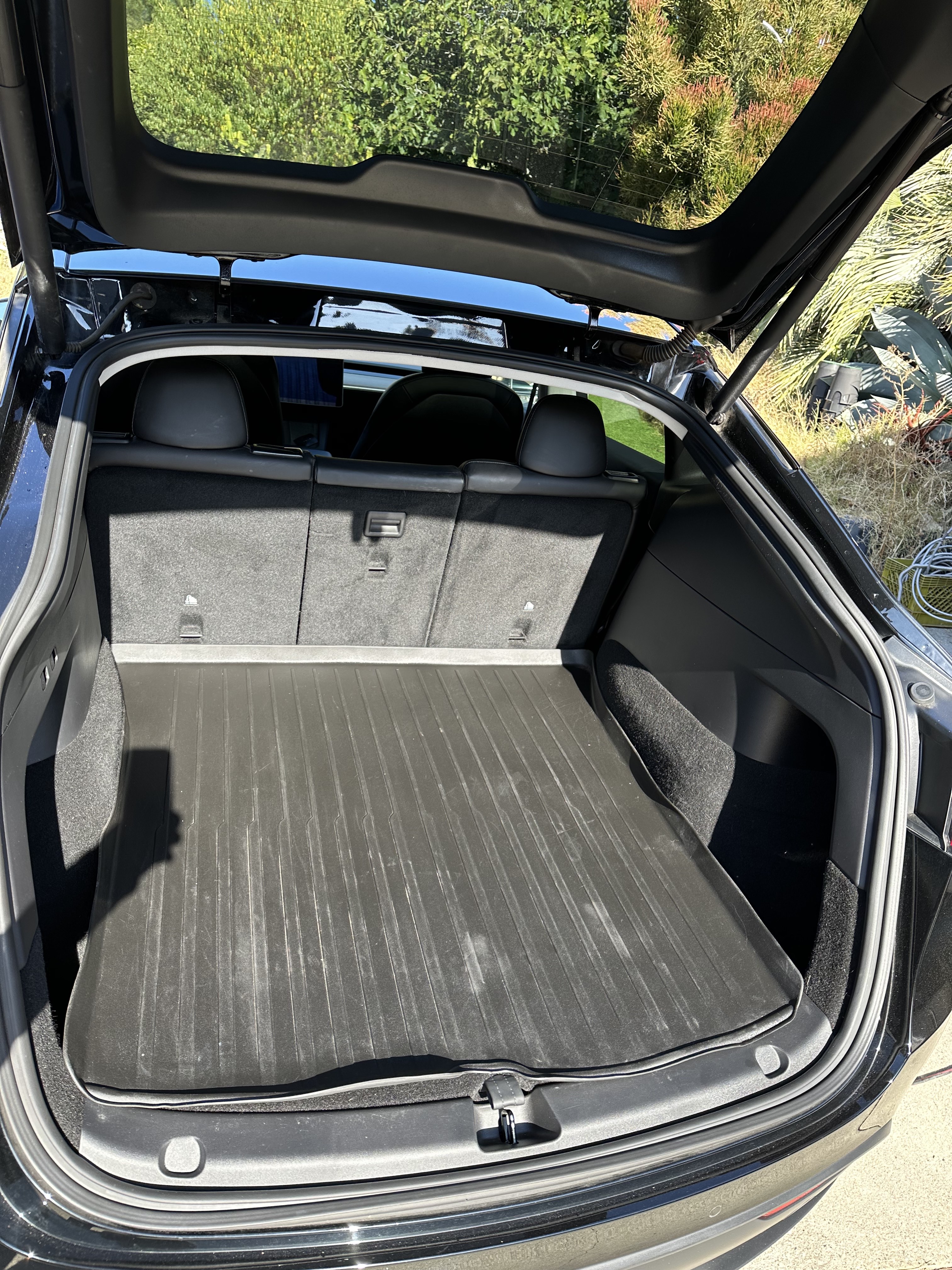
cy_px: 635
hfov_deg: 56.8
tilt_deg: -16.1
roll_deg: -9.8
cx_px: 476
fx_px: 880
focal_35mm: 24
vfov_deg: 71.6
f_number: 1.78
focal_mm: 6.86
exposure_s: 1/344
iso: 80
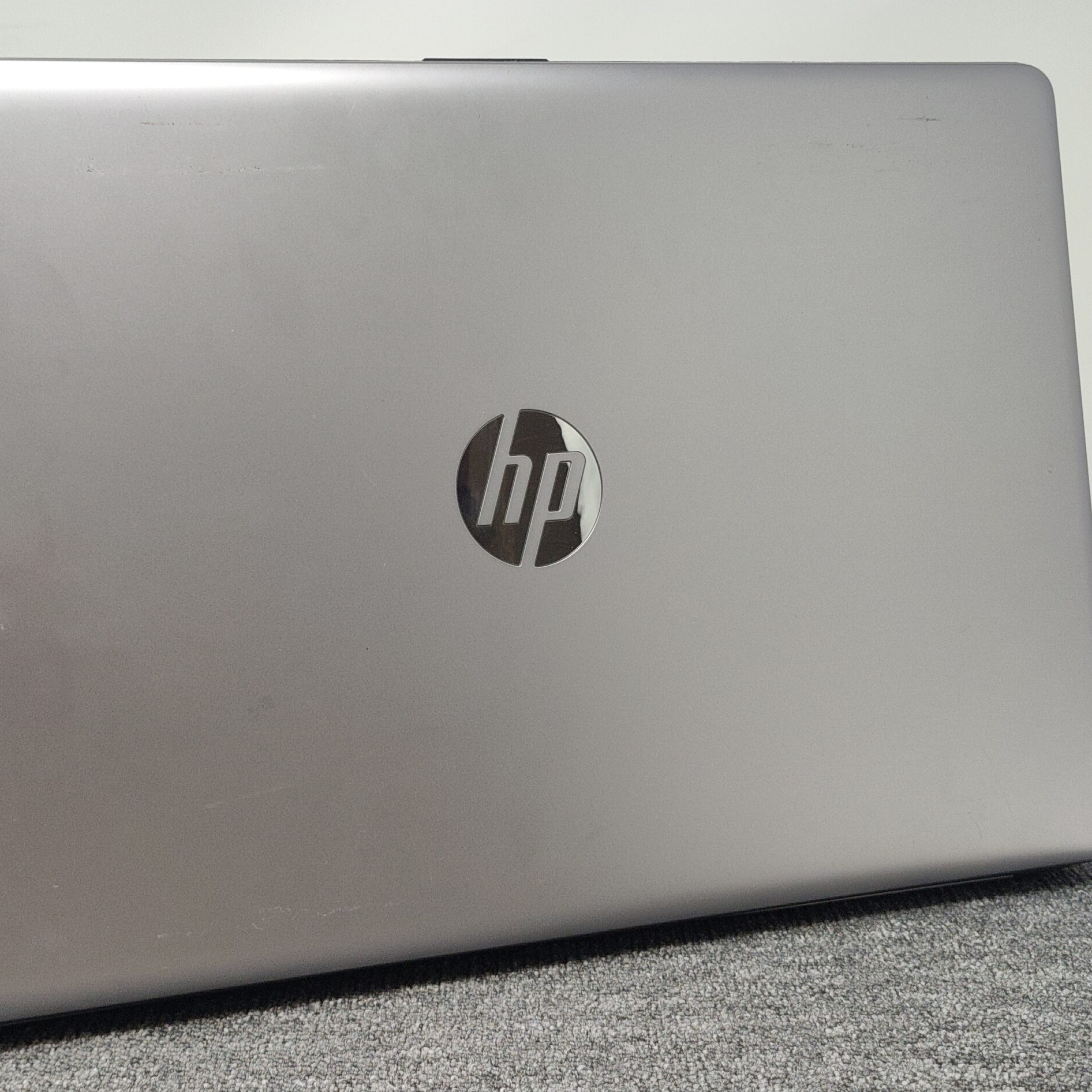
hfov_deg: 30.9
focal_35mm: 55
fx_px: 1963
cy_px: 543
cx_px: 399
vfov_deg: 31.1
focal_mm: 6.07
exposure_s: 1/100
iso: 160
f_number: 1.7
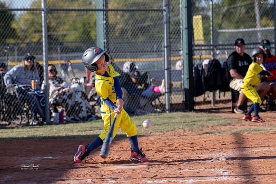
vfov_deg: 8.3
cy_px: 92
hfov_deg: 12.4
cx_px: 138
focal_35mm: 165
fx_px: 1265
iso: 400
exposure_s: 1/1000
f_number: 5.6
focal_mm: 165
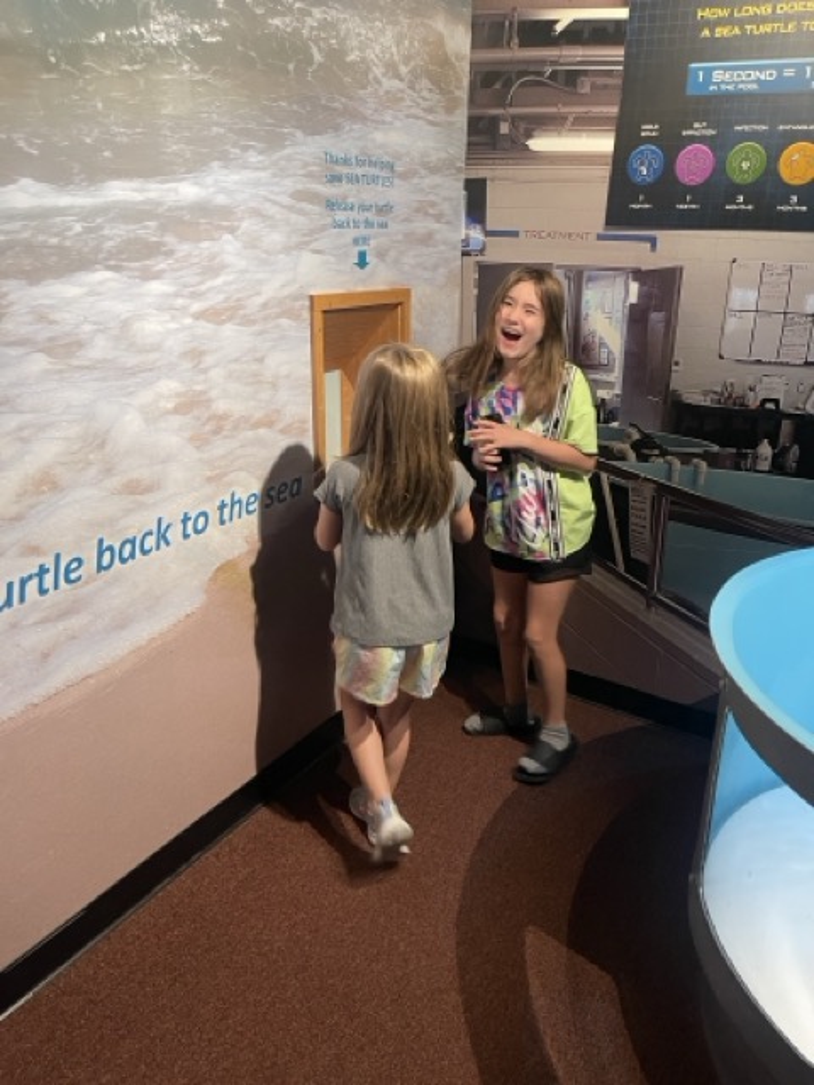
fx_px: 815
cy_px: 542
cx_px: 407
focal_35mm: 26
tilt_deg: -21.1
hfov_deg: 53.1
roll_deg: -0.4
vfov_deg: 67.3
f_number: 1.6
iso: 320
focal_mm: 5.1
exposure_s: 1/60
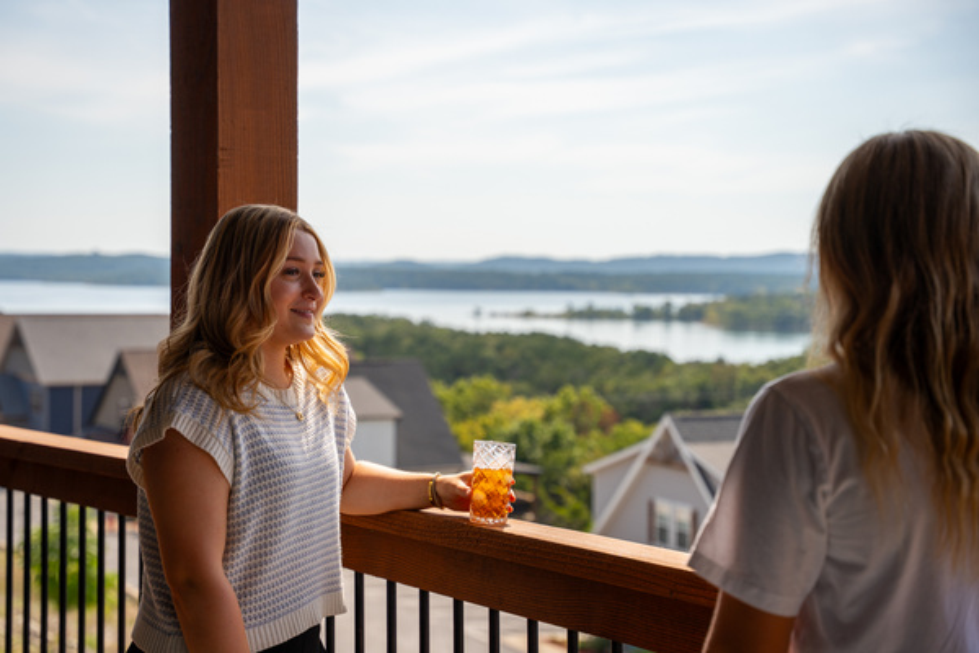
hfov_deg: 33.3
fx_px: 1635
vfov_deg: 22.6
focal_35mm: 60
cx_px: 470
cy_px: 326
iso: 125
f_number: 3.5
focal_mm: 57.5
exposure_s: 1/2000
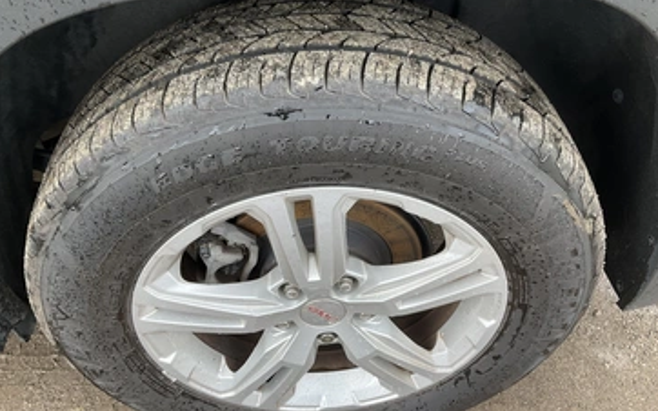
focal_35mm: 34
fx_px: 610
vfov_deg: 37.2
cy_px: 222
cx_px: 331
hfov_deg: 56.7
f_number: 1.8
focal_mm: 3
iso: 16
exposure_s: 1/136
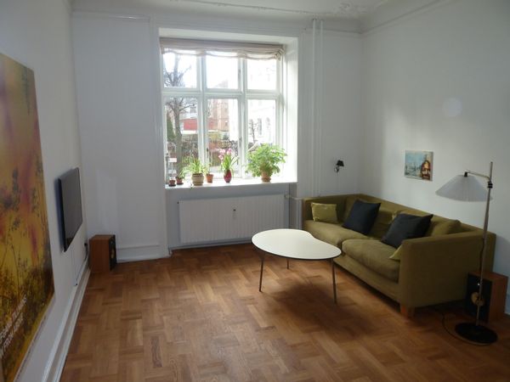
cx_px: 255
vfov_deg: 54.9
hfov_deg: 69.4
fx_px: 368
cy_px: 191
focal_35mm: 25
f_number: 3.3
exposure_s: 1/30
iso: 160
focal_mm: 4.1
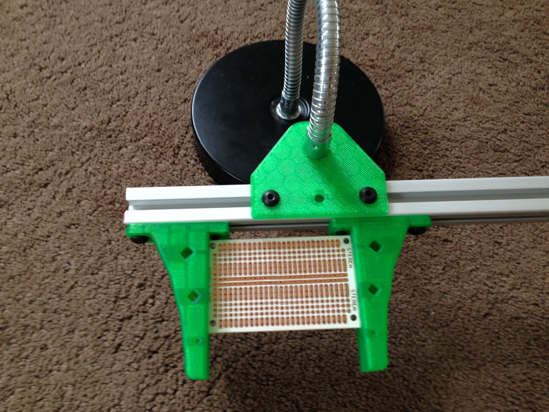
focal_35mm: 33
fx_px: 523
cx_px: 274
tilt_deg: -59.0
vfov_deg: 42.9
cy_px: 206
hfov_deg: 55.4
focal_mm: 4.12
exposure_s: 1/20
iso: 125
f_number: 2.4
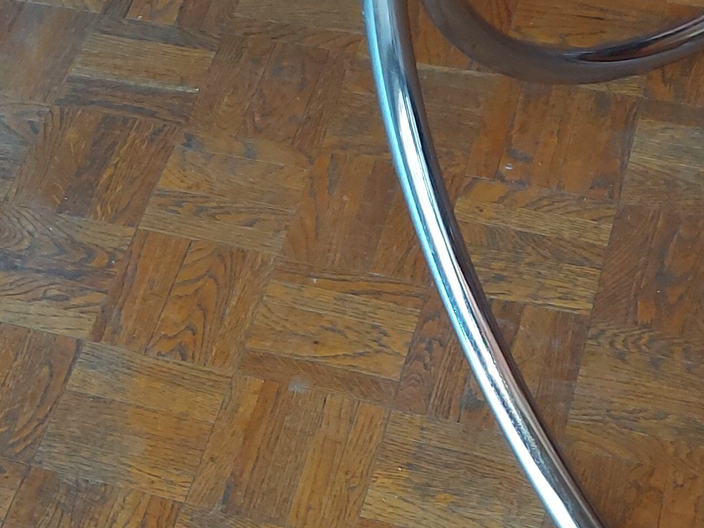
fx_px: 1749
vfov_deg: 17.2
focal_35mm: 86
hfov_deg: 22.3
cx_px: 87
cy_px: 226
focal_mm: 5.23
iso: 200
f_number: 1.8
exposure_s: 1/50
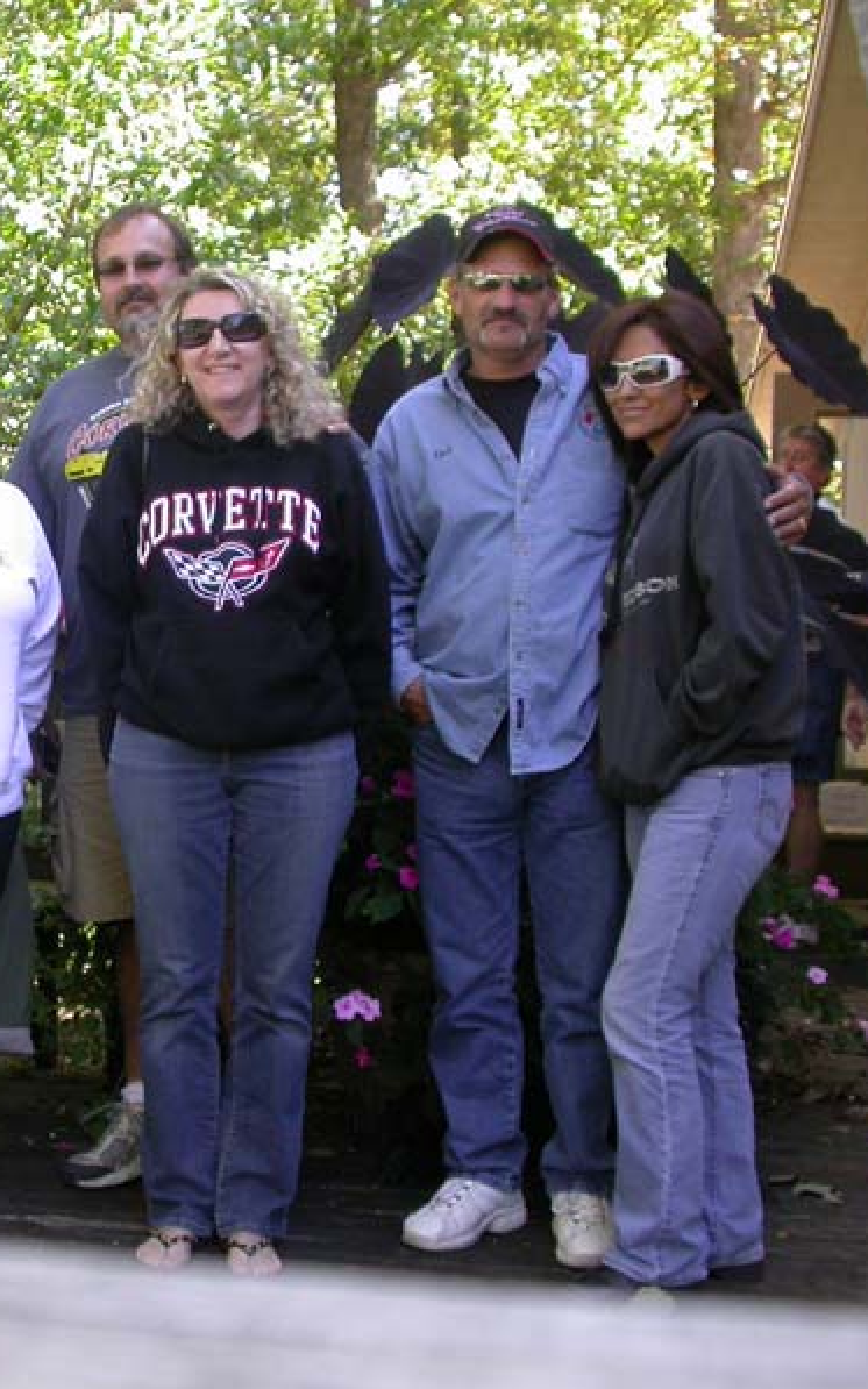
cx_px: 47
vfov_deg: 37.5
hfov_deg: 23.2
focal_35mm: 54
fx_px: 2044
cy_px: 696
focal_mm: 7.85
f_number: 3.3
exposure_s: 1/60.2
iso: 100
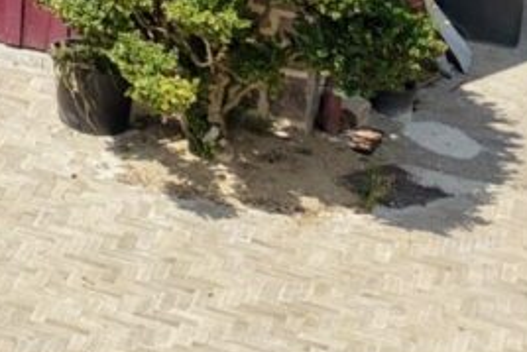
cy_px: -711
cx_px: -1038
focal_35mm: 177
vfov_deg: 7.0
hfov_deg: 9.3
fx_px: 2592
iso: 160
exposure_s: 1/3200
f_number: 1.8
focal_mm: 8.67
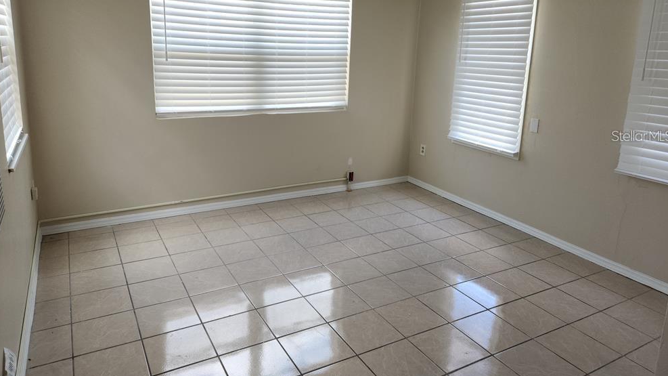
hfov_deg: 71.9
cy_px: 135
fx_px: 460
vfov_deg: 43.9
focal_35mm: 26
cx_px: 329
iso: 32
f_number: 1.8
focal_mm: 5.4
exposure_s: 1/60
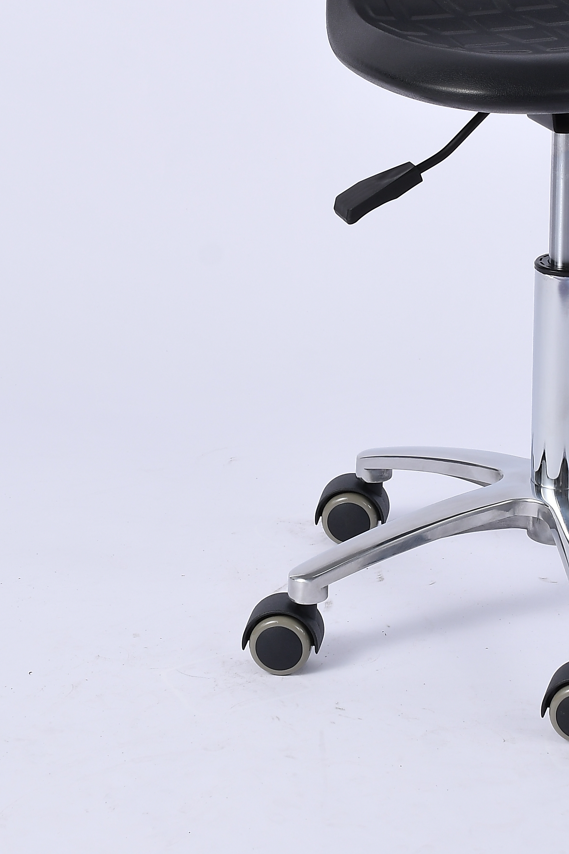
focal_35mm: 137
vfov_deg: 14.9
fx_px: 3248
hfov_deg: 9.9
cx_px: 554
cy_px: 146
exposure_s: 1/100
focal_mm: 40
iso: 125
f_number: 10
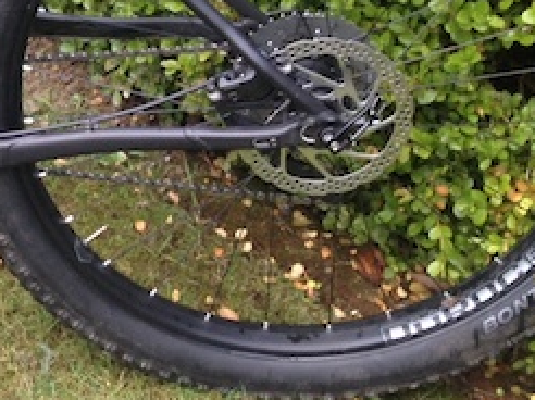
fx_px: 1760
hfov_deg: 16.3
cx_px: -178
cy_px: -80
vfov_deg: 12.7
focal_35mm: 114
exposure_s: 1/60
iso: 64
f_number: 2.4
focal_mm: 4.28
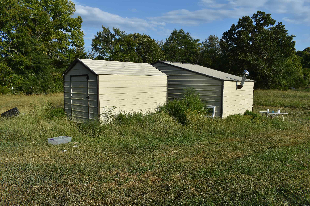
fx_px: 232
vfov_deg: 47.9
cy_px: 103
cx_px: 155
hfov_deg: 67.4
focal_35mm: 27
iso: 100
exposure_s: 1/320
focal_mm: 18
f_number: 9
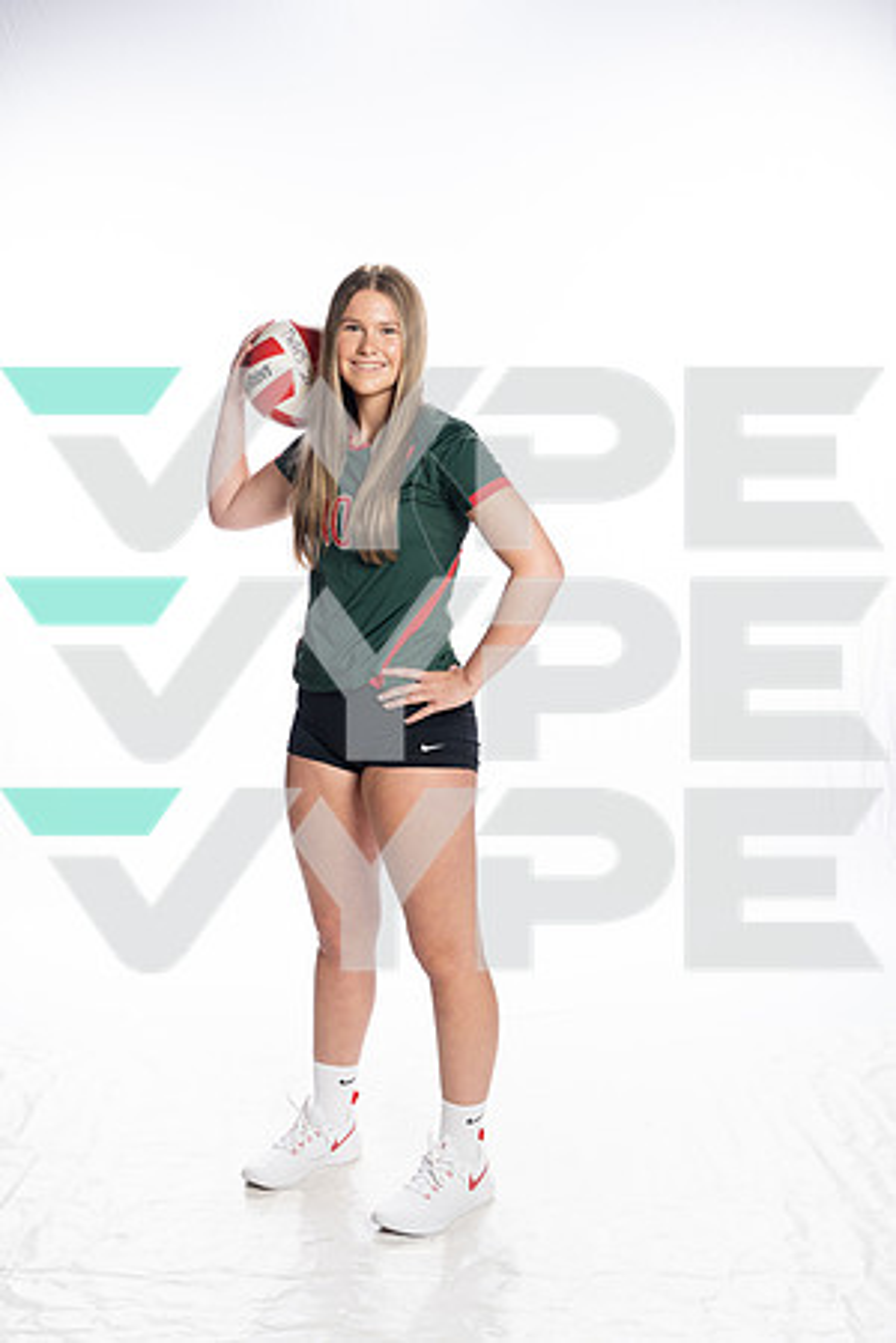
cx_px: 448
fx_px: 1867
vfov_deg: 39.6
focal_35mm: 50
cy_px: 672
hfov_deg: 27.0
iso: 400
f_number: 8
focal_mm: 50
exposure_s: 1/250
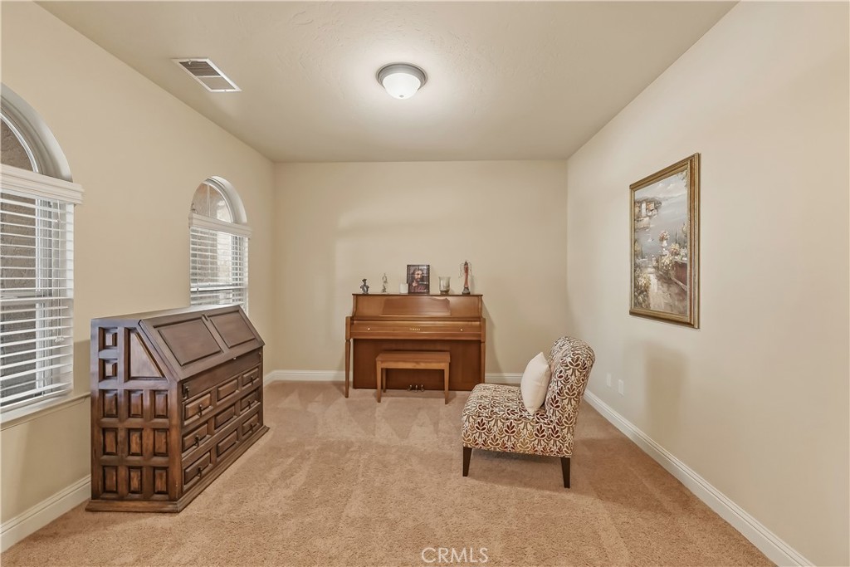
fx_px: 347
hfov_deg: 101.5
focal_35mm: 15
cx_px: 425
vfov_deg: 78.5
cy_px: 284
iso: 2500
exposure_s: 1/160
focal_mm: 14.7
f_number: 2.8
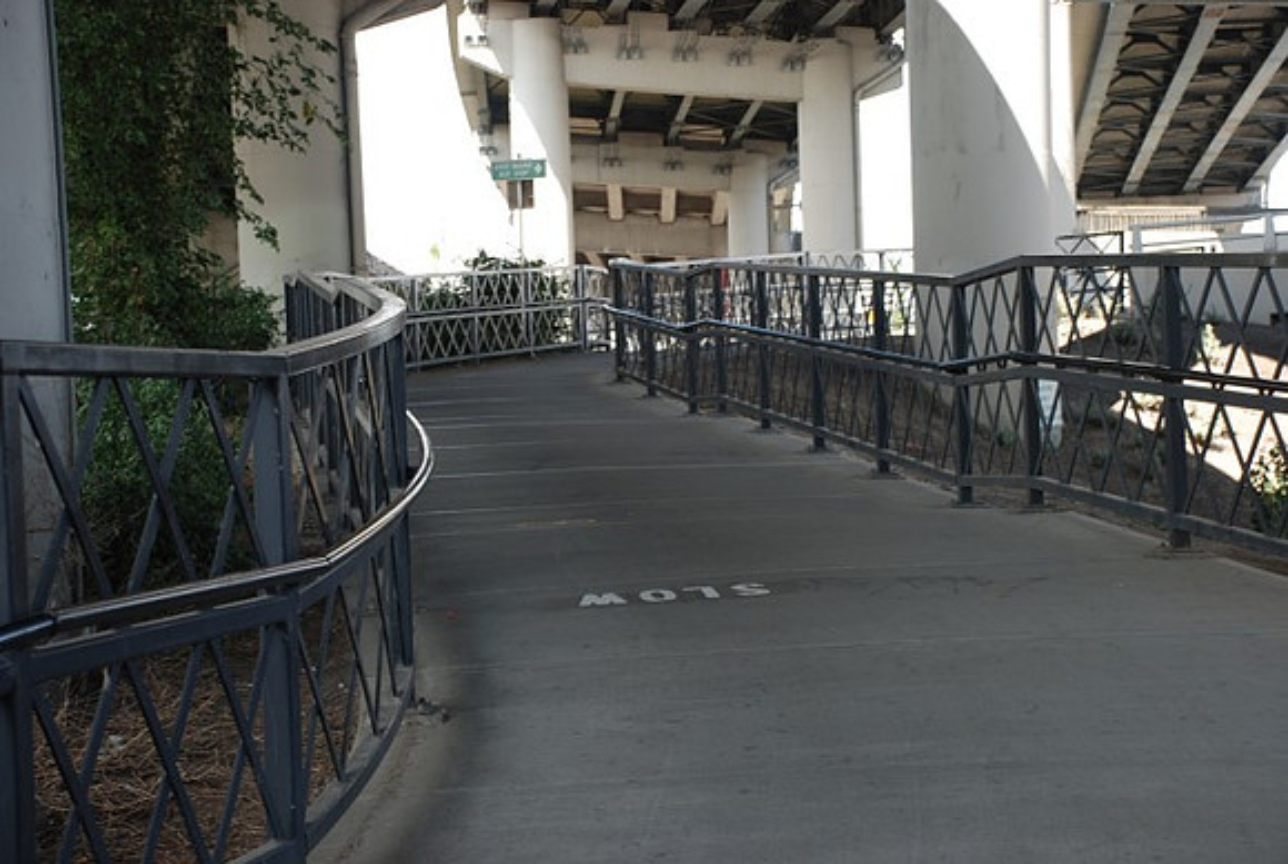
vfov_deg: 19.0
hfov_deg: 28.0
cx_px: 644
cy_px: 432
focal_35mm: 72
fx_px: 2581
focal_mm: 48
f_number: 4.8
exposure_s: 1/60
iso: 100
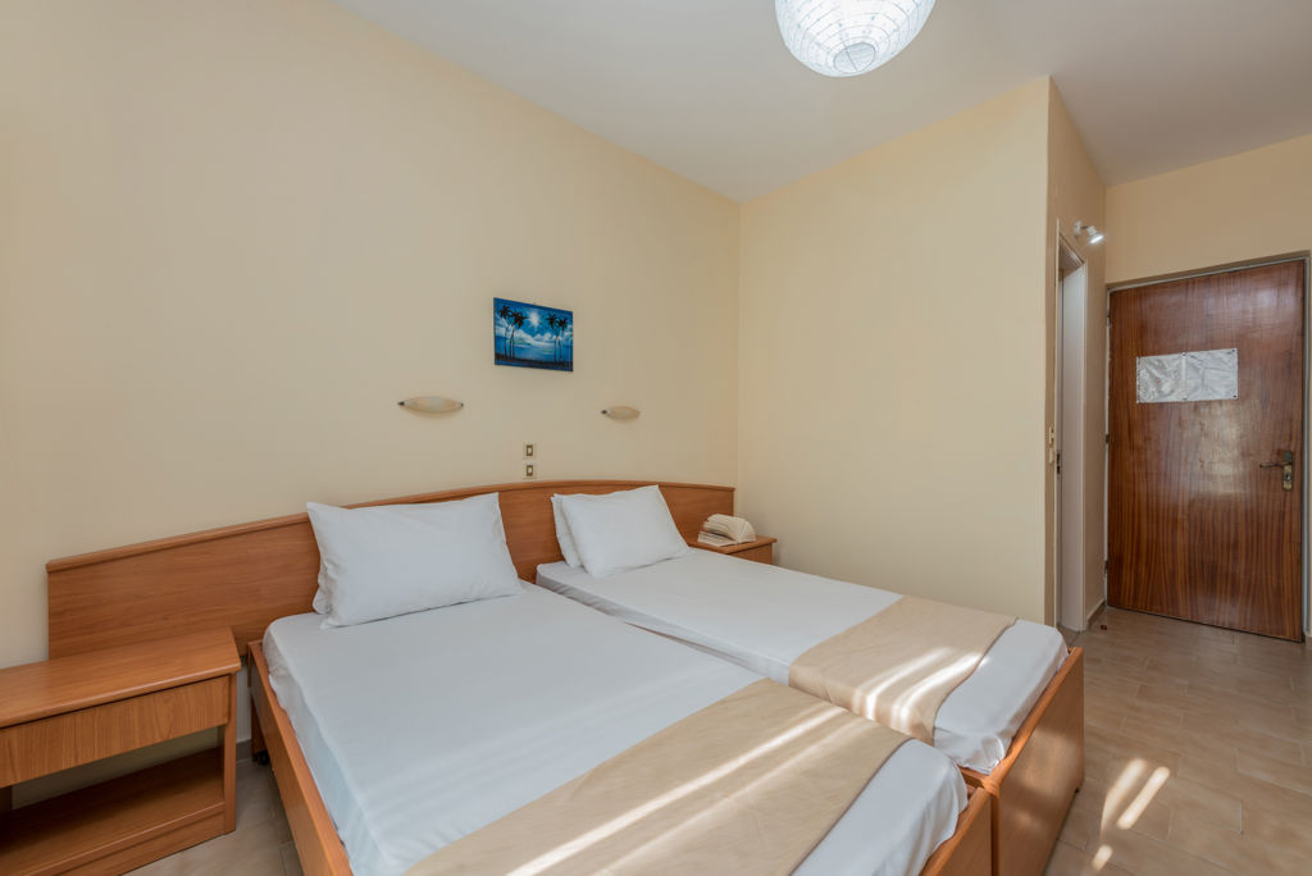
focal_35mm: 14
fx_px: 510
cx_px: 656
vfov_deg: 81.3
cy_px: 438
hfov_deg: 104.2
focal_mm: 14
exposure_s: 1/10
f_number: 8
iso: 100
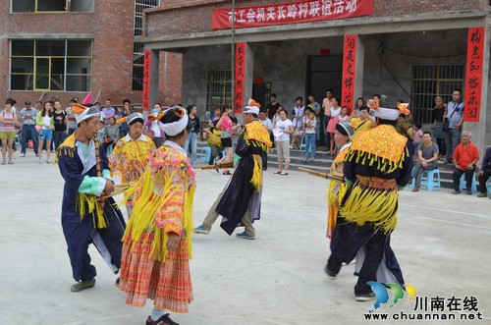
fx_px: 572
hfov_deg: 46.5
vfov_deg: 31.7
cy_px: 162
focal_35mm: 42
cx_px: 246
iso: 200
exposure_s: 1/125
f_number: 5.6
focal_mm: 28
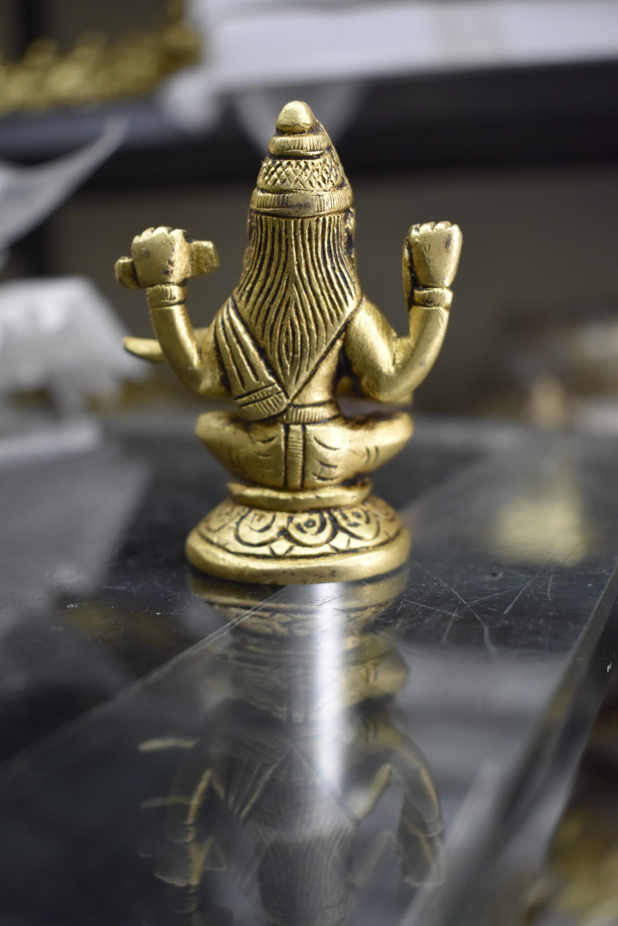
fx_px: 1004
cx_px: 309
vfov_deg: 49.6
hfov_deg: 34.2
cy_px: 463
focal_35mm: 39
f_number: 4
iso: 1000
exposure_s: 1/60
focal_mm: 26
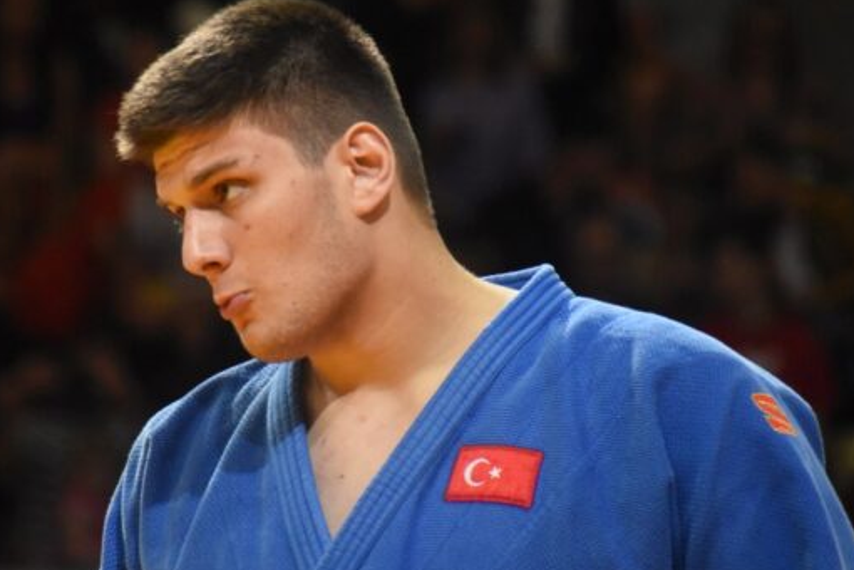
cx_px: 303
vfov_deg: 2.6
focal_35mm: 520
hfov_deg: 4.0
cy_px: 314
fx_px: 12335
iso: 3200
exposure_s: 1/800
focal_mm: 230
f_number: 5.6
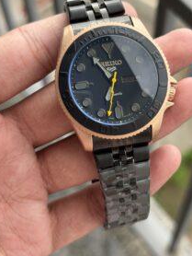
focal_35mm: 69
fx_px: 510
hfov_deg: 21.3
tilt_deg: -61.8
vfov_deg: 28.1
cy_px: 116
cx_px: 113
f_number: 1.78
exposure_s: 1/675
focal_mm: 6.76
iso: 64
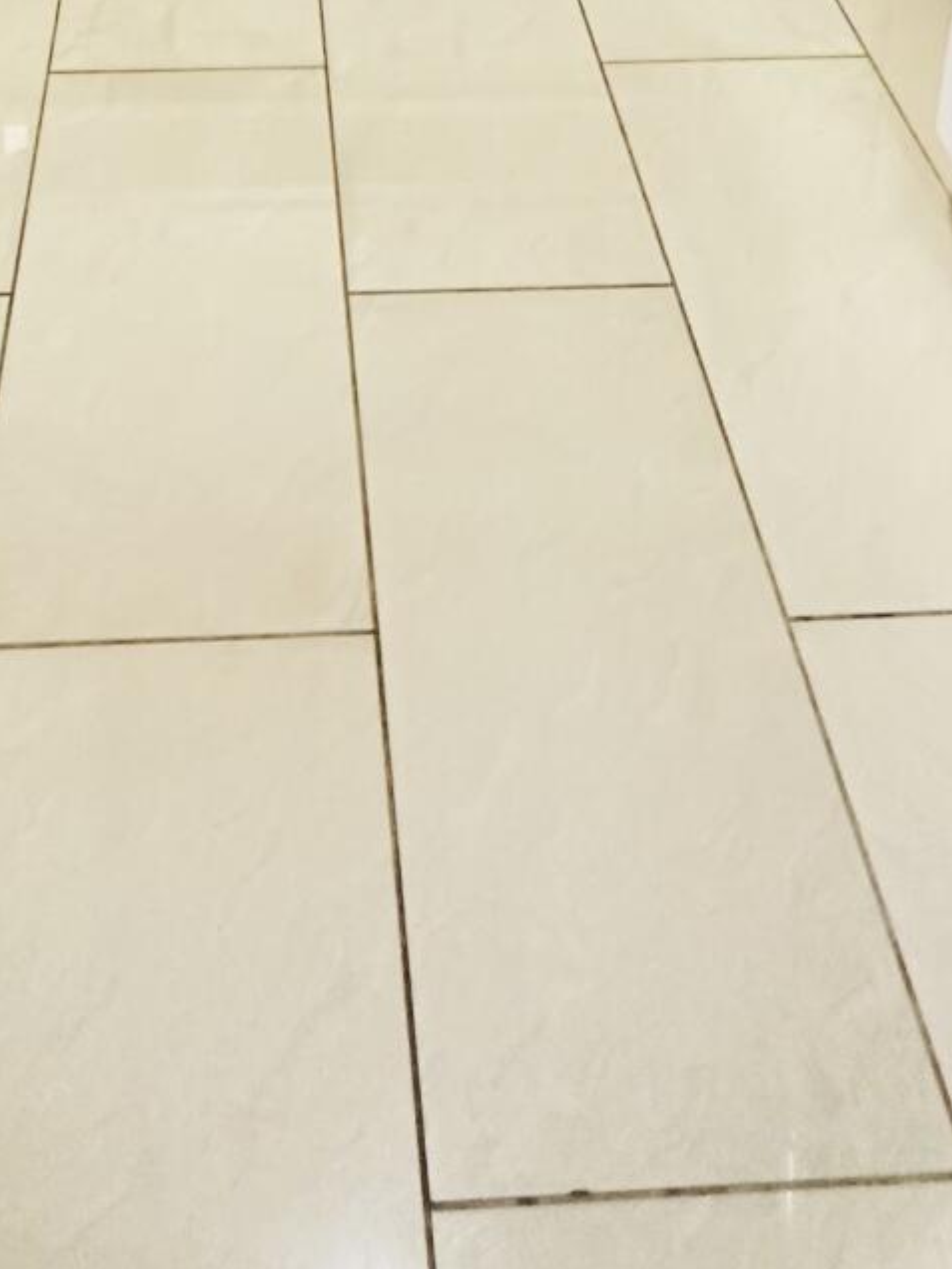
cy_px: -660
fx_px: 1613
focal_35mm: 44
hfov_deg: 32.6
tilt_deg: -13.4
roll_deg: -0.8
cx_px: 309
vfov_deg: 27.8
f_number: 2.2
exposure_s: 1/59
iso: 500
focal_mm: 2.22
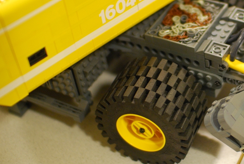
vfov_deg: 17.8
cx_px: 207
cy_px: 76
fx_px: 523
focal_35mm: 77
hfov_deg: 25.7
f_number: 1.4
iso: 450
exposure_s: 1/60
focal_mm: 30
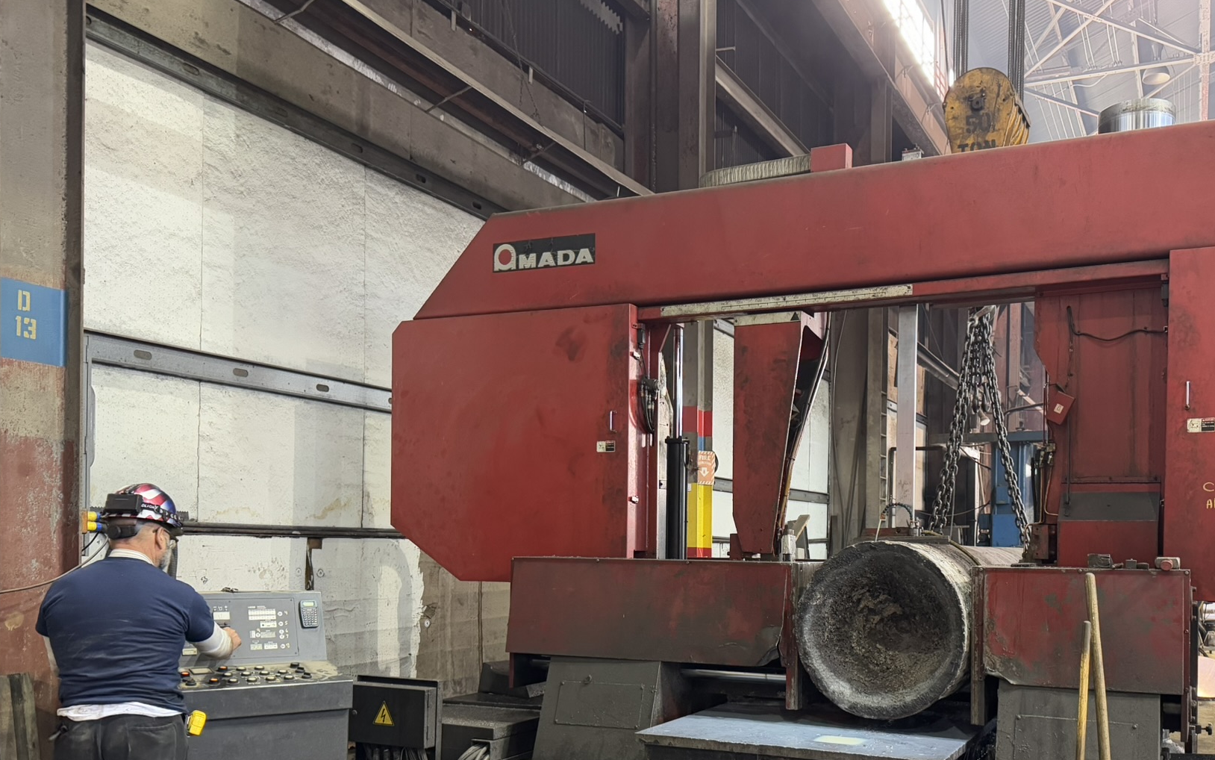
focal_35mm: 32
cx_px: 743
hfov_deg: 59.0
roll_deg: -0.9
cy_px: 535
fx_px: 1060
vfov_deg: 38.8
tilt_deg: +0.9
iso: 640
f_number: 1.78
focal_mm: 6.76
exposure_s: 1/40
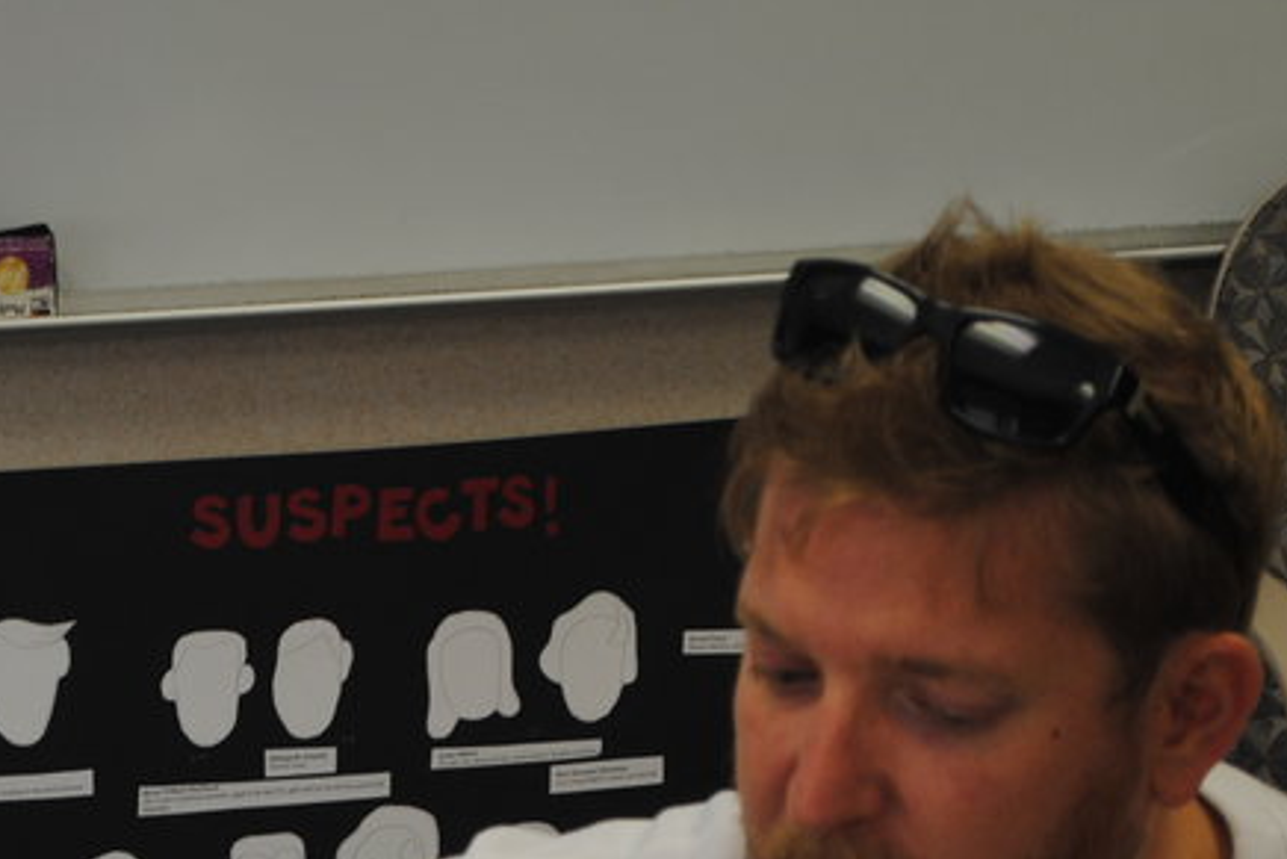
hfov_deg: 10.6
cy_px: 908
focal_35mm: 194
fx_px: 6944
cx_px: 218
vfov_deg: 7.0
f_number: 5.6
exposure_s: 1/30
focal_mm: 55
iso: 200
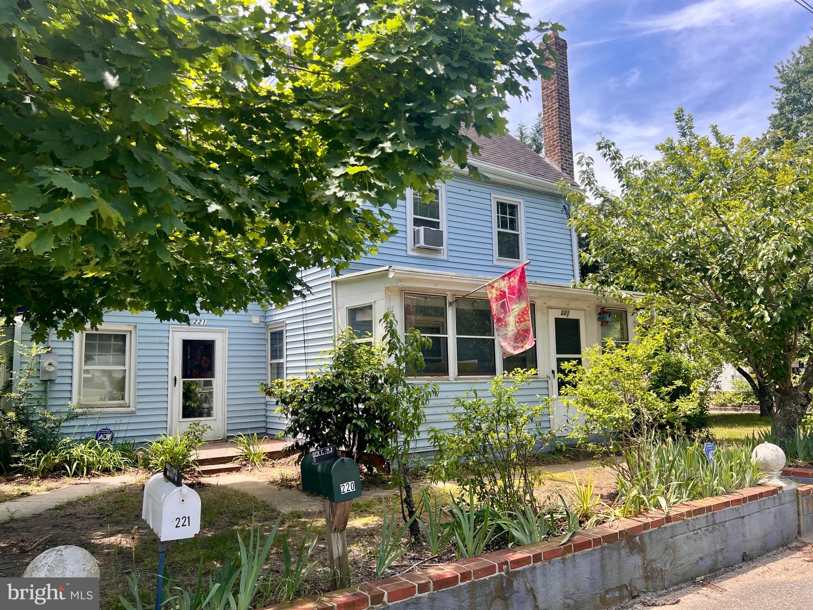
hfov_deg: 67.3
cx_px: 406
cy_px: 305
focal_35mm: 26
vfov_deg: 53.1
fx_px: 611
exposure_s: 1/924
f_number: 1.5
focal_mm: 5.7
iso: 50
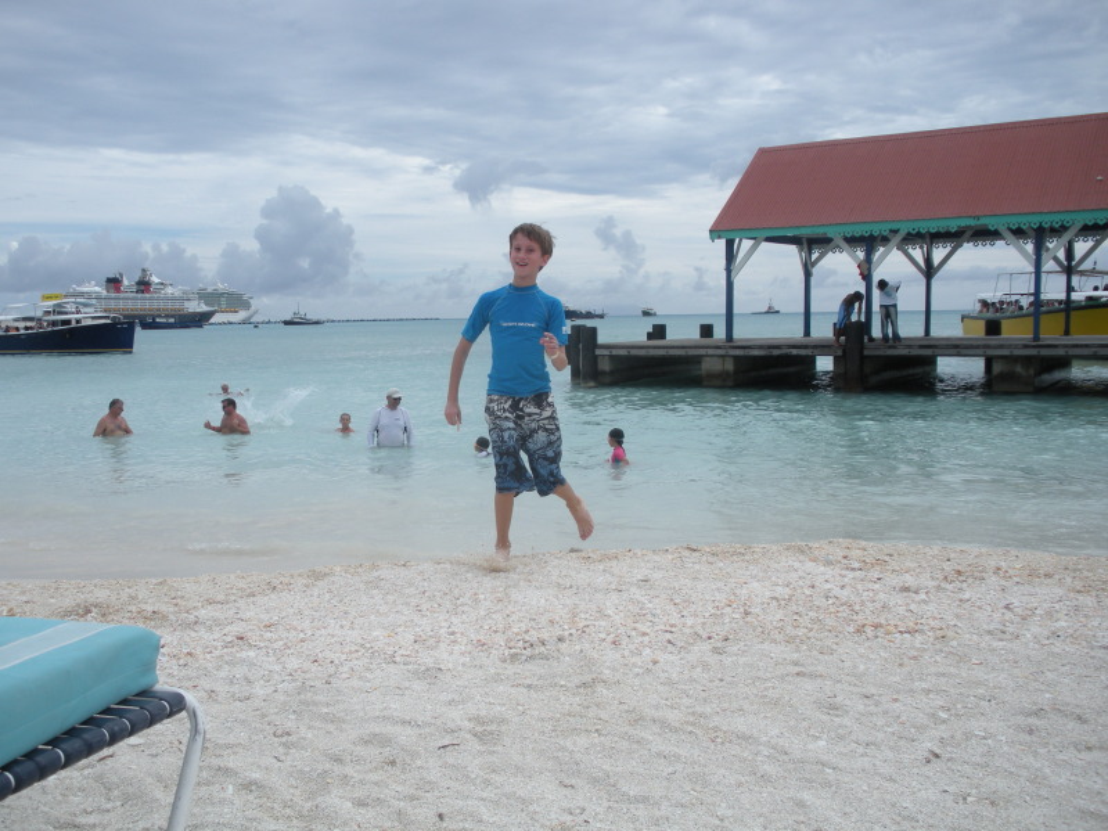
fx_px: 1152
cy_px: 416
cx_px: 554
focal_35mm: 36
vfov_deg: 39.7
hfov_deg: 51.4
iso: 64
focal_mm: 6.3
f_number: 3.5
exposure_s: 1/833
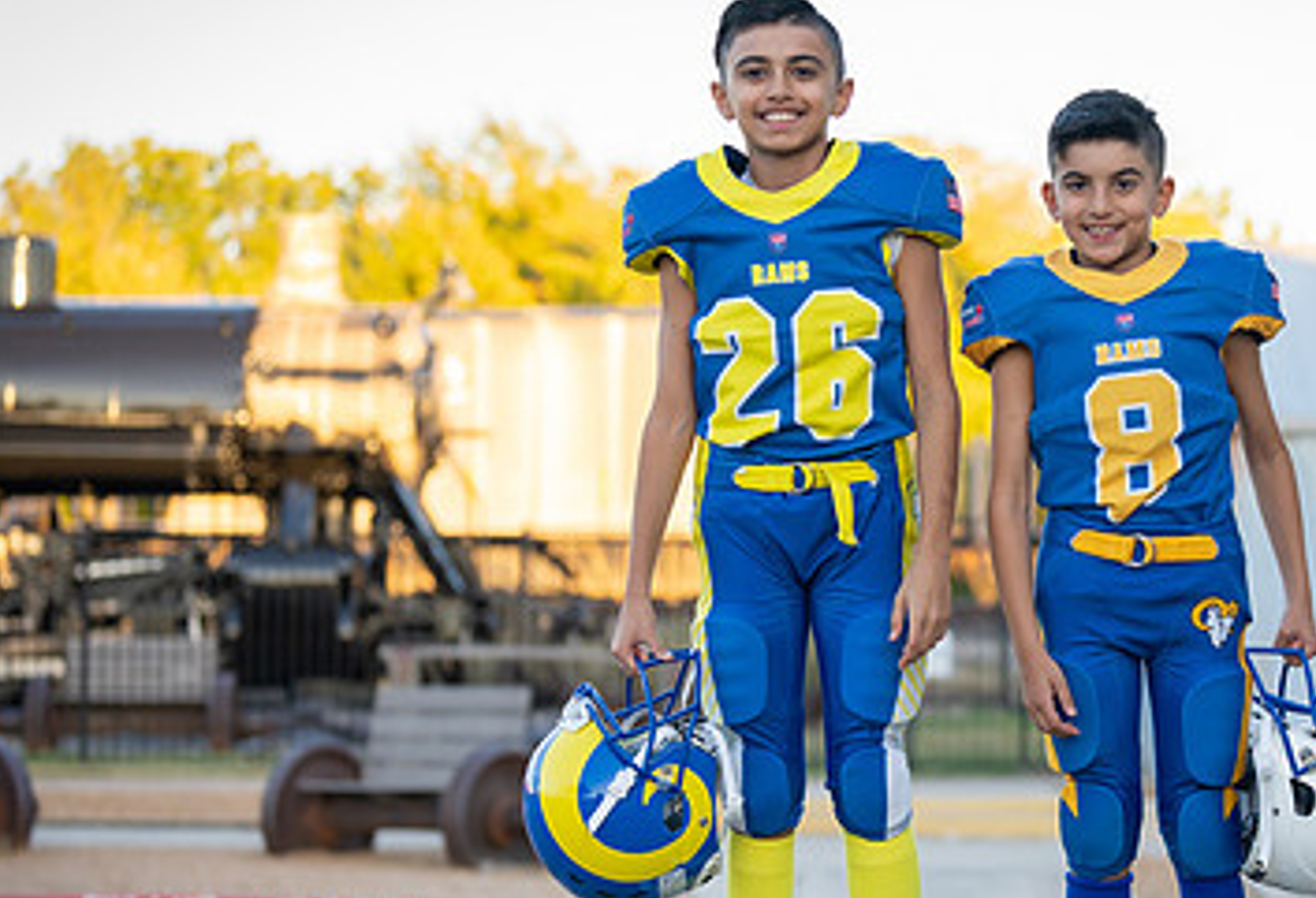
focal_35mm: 125
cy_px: 595
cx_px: 1044
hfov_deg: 16.2
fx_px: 4603
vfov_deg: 11.1
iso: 250
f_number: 2.8
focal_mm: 70
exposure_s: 1/320
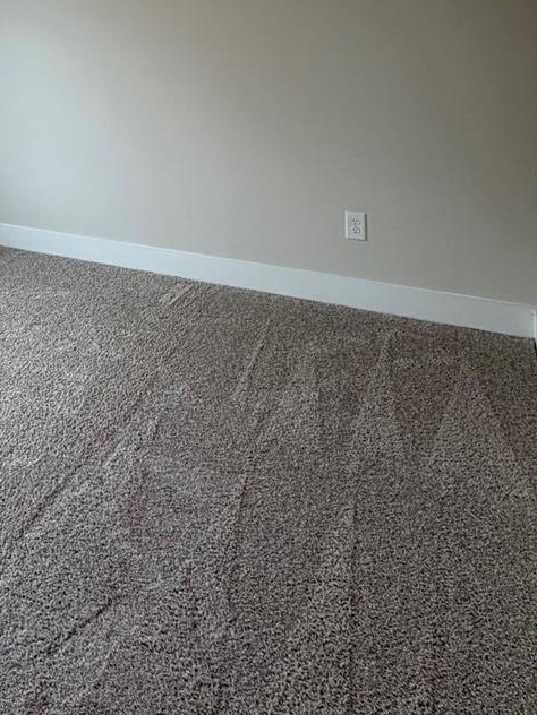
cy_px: 50
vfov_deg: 47.5
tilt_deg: -3.2
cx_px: 48
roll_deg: +2.4
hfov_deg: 38.7
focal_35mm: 34
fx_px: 703
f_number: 2.2
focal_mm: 2.22
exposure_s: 1/121
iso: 80
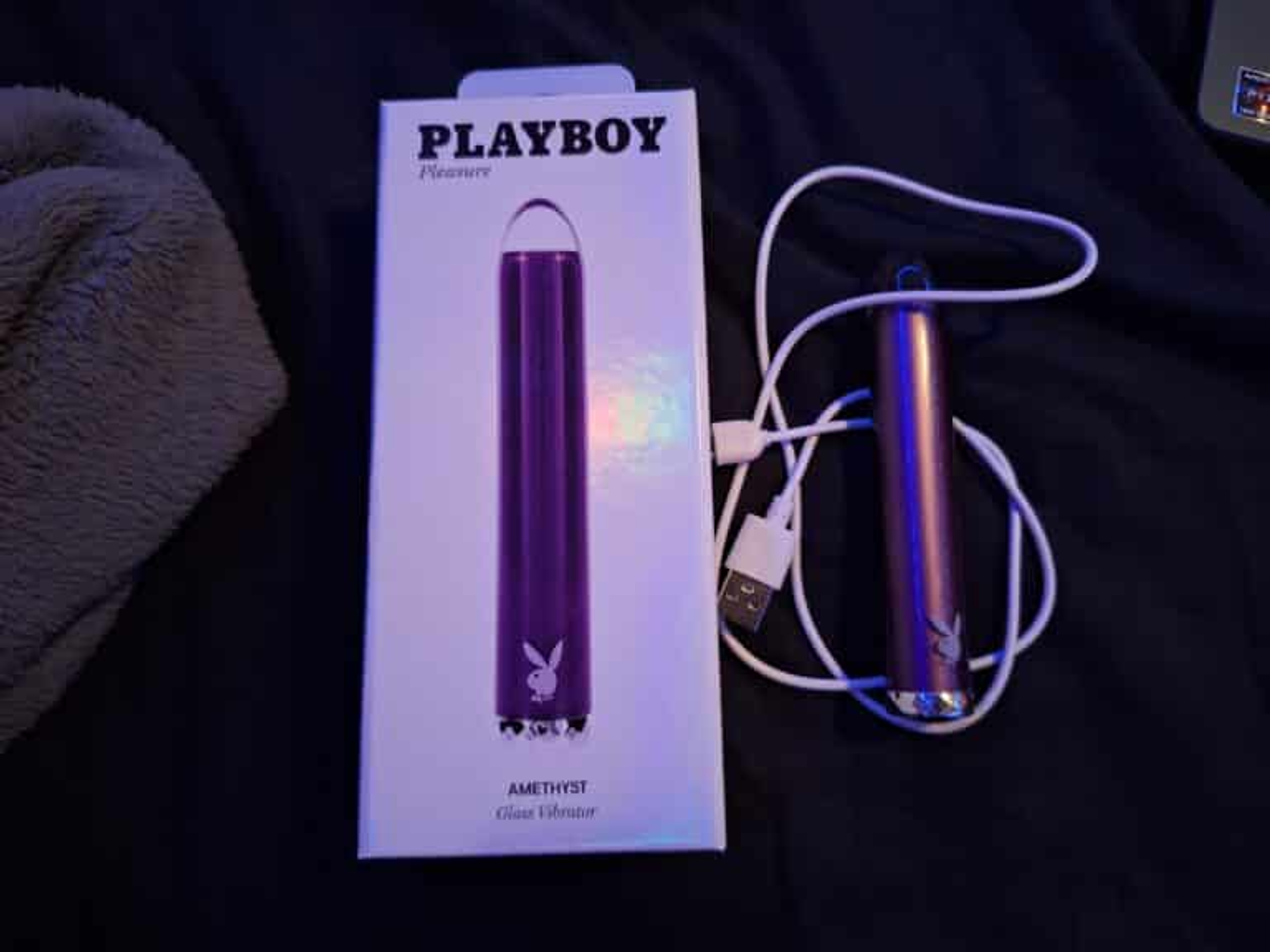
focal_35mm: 23
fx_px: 844
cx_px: 635
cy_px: 476
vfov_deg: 58.9
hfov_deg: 73.9
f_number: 1.8
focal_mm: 5.54
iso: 400
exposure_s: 1/24
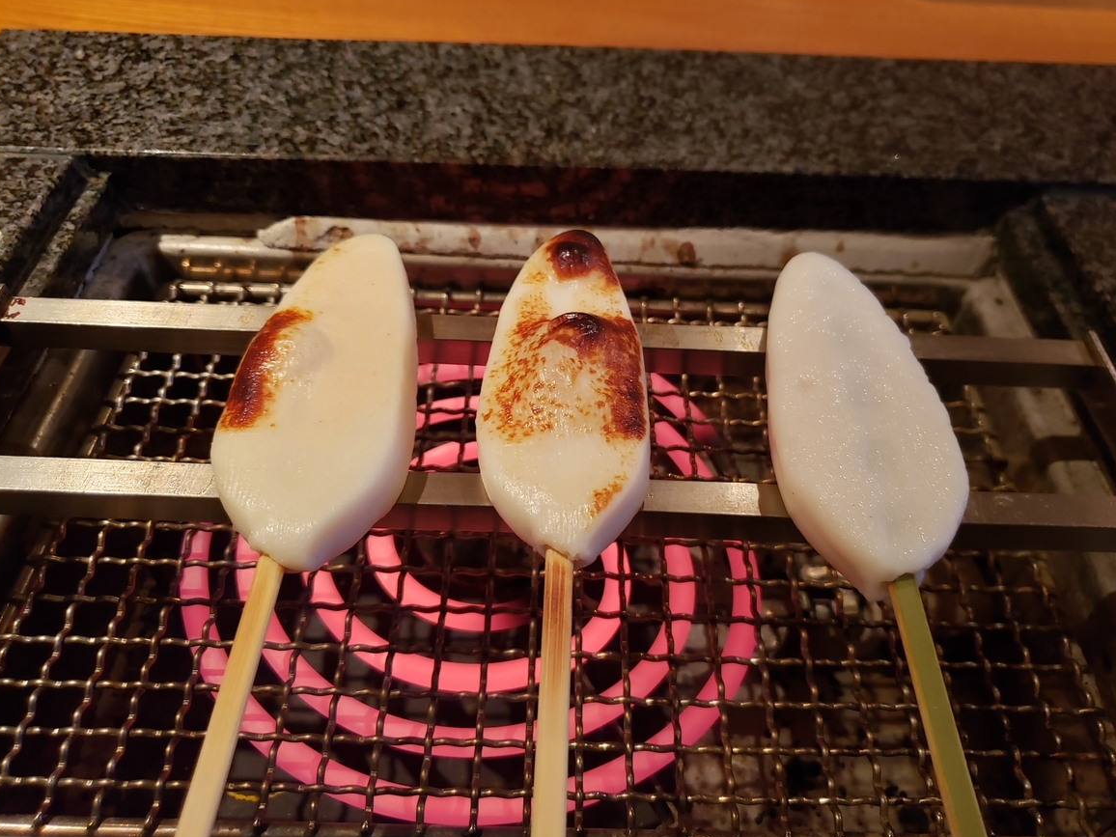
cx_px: 569
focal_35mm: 27
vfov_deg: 51.4
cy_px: 411
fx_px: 870
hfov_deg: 65.3
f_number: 1.5
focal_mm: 4.3
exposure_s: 1/50
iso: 250
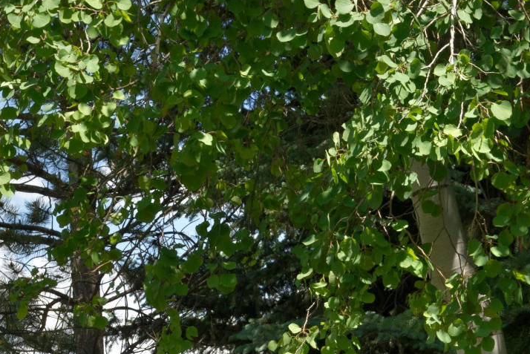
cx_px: 577
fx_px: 1547
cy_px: 581
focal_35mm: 105
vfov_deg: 12.2
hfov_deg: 18.7
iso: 200
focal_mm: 25
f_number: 8
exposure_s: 1/200
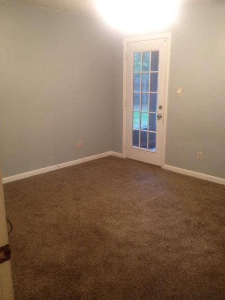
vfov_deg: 52.6
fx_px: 303
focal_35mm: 35
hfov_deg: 40.7
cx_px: 112
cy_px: 150
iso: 320
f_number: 2.4
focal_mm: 4.28
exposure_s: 1/20
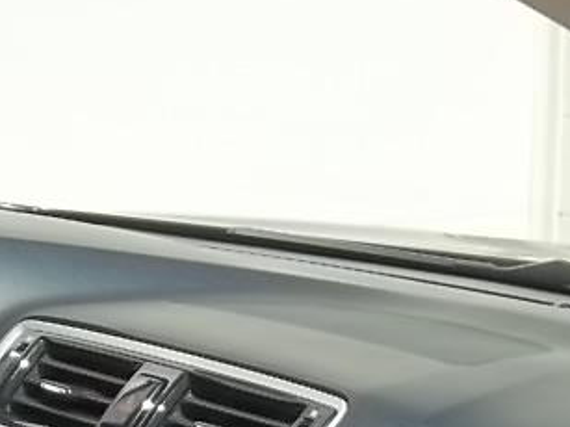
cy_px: 863
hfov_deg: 13.5
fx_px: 2403
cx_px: 295
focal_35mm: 146
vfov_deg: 9.5
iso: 64
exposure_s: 1/250
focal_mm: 6.17
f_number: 3.86
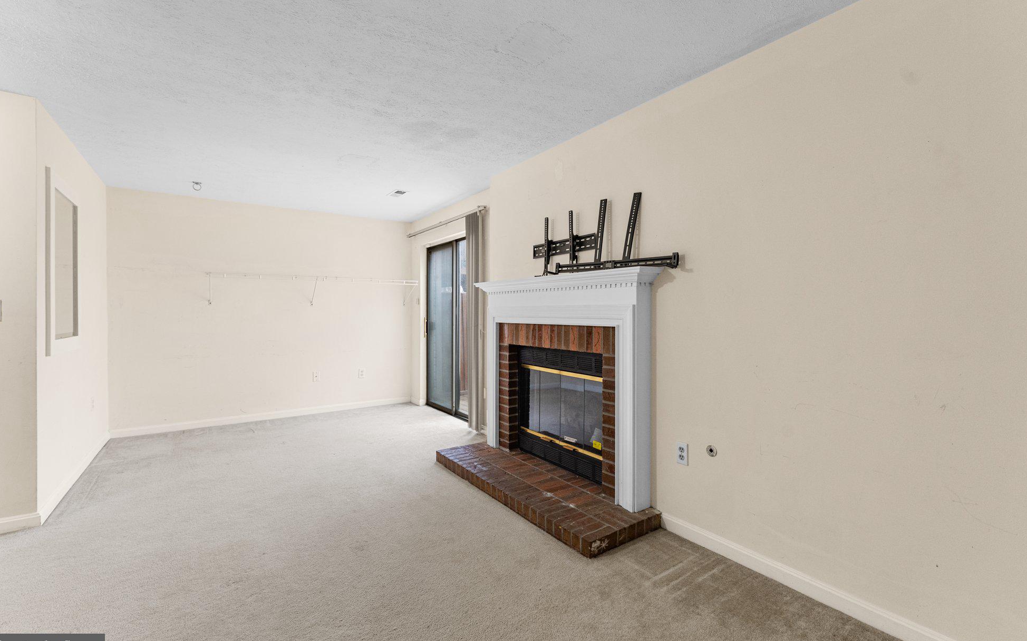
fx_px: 438
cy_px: 313
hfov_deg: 99.1
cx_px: 528
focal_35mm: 16
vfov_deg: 72.5
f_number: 7.1
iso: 1000
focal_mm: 14.6
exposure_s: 1/15
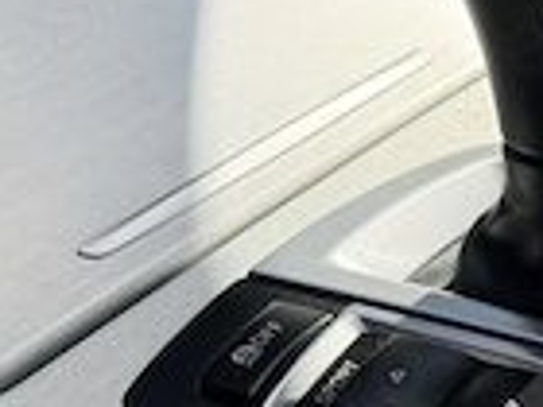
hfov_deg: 18.8
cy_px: -19
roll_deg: +0.0
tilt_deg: -24.6
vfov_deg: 14.1
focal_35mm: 103
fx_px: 1616
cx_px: 477
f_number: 1.78
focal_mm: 6.76
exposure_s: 1/1464
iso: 80
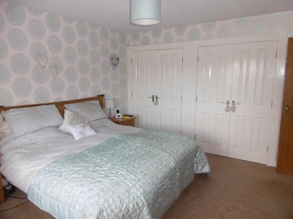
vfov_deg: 56.8
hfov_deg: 71.6
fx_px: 203
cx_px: 146
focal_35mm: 24
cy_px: 110
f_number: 3.1
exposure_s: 1/60
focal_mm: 4.3
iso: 200
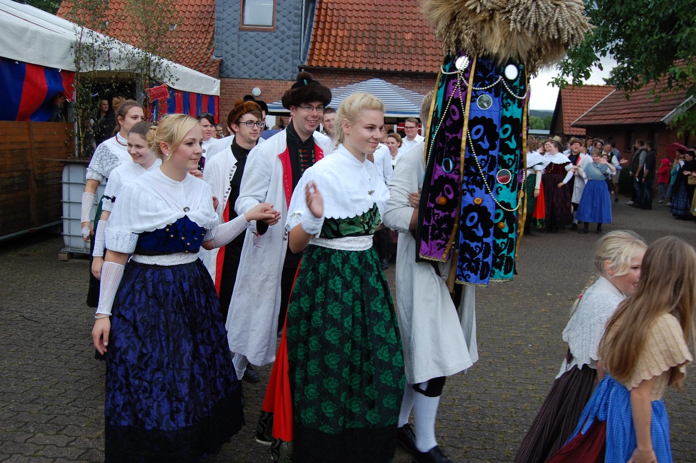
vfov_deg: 39.9
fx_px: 637
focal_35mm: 33
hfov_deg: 57.3
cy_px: 232
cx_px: 348
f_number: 5.6
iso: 220
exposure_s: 1/125
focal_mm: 22
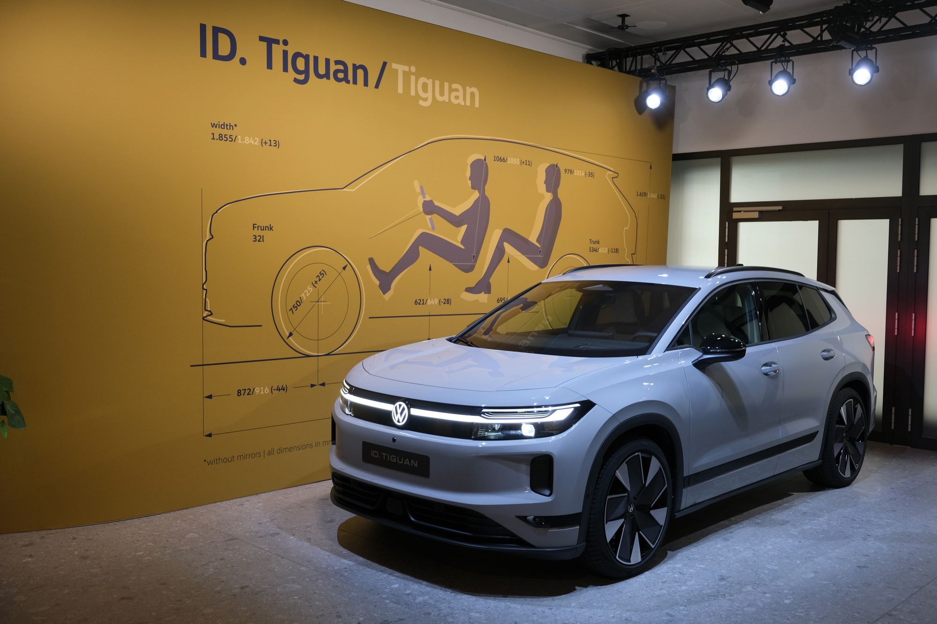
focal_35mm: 35
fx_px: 911
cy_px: 312
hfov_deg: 54.4
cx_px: 468
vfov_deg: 37.8
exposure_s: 1/100
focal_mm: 23.3
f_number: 3.2
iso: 640
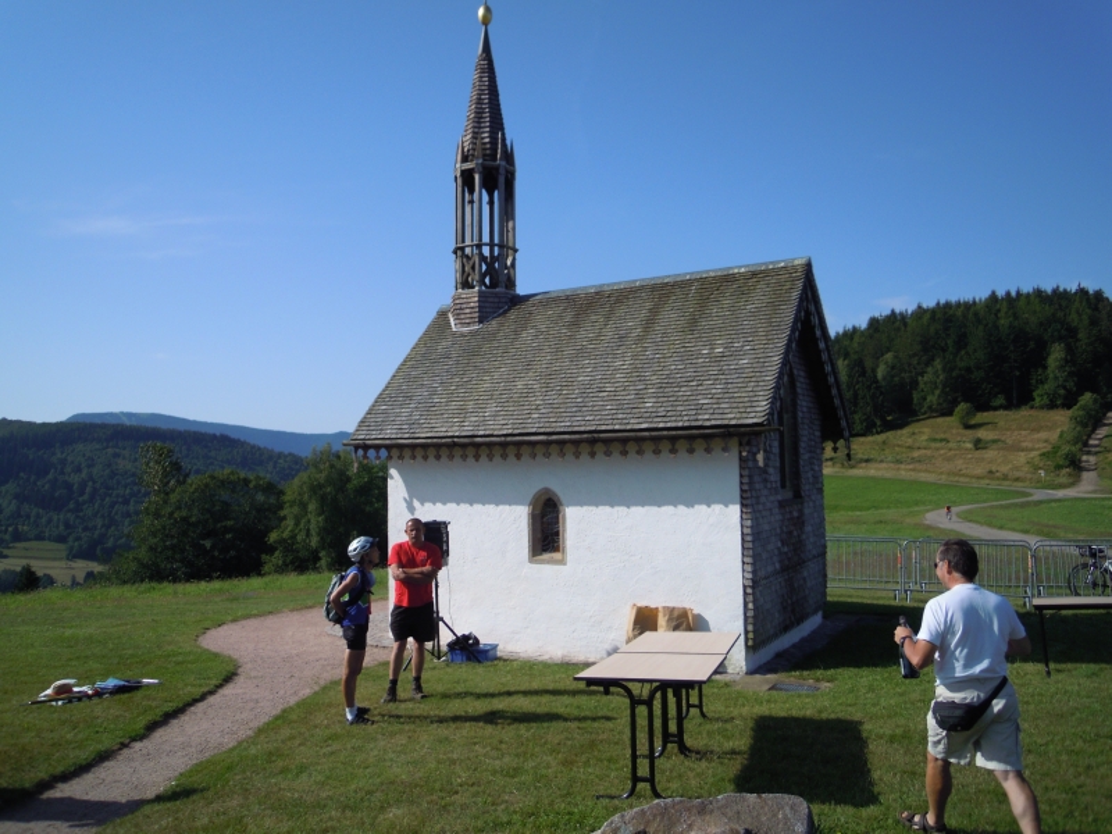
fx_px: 899
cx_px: 556
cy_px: 417
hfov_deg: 63.4
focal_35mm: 28
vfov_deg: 49.7
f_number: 7.6
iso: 100
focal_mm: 5
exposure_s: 1/320
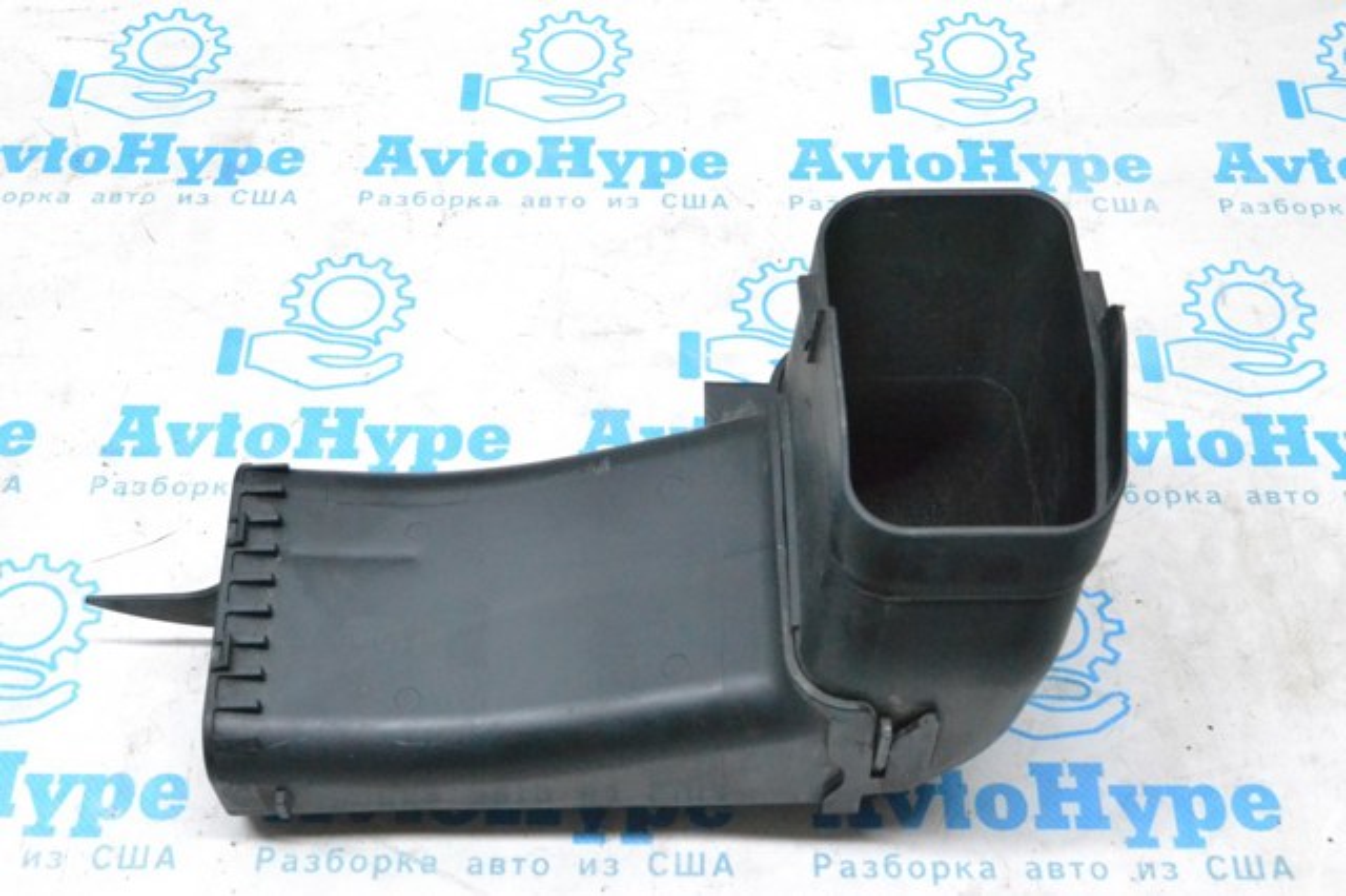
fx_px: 1906
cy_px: 448
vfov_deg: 26.5
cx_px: 673
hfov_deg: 38.9
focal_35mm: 51
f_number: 9
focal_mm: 34
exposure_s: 1/160
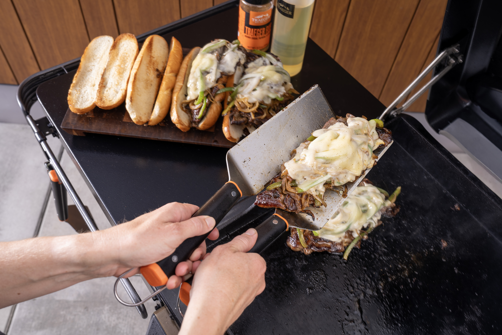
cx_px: 251
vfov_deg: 37.9
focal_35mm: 35
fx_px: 488
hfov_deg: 54.4
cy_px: 168
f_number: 7.1
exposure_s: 1/160
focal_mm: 35
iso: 50
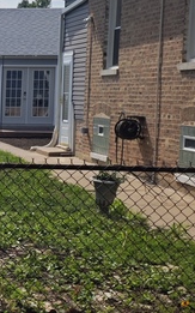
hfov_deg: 11.3
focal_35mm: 101
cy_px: 179
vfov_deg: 20.6
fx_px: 859
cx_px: -236
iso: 50
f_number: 1.6
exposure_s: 1/6049
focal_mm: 6.55
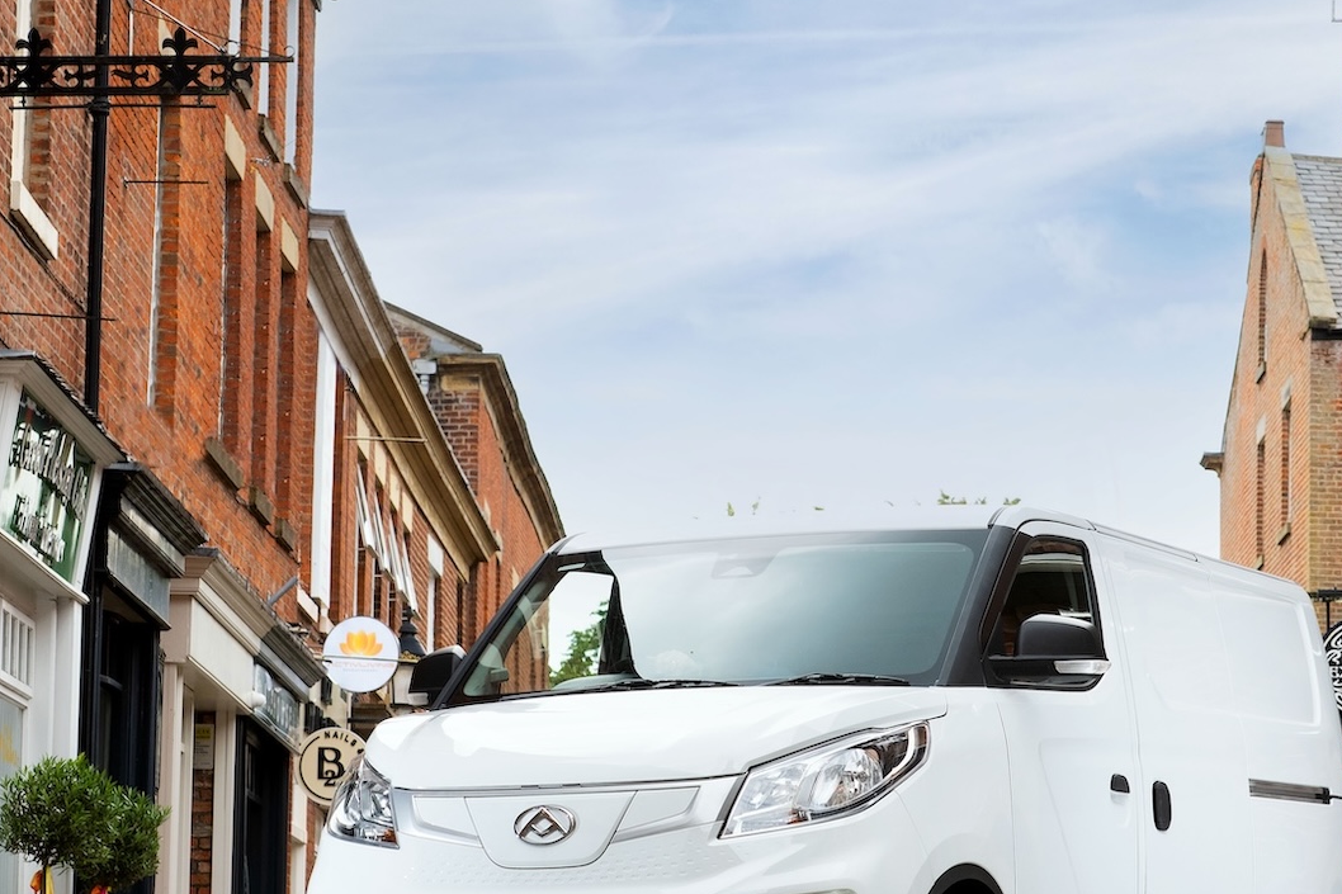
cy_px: 493
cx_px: 808
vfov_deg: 10.6
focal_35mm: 129
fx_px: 4808
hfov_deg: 15.9
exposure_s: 1/200
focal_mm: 70
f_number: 7.1
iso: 400
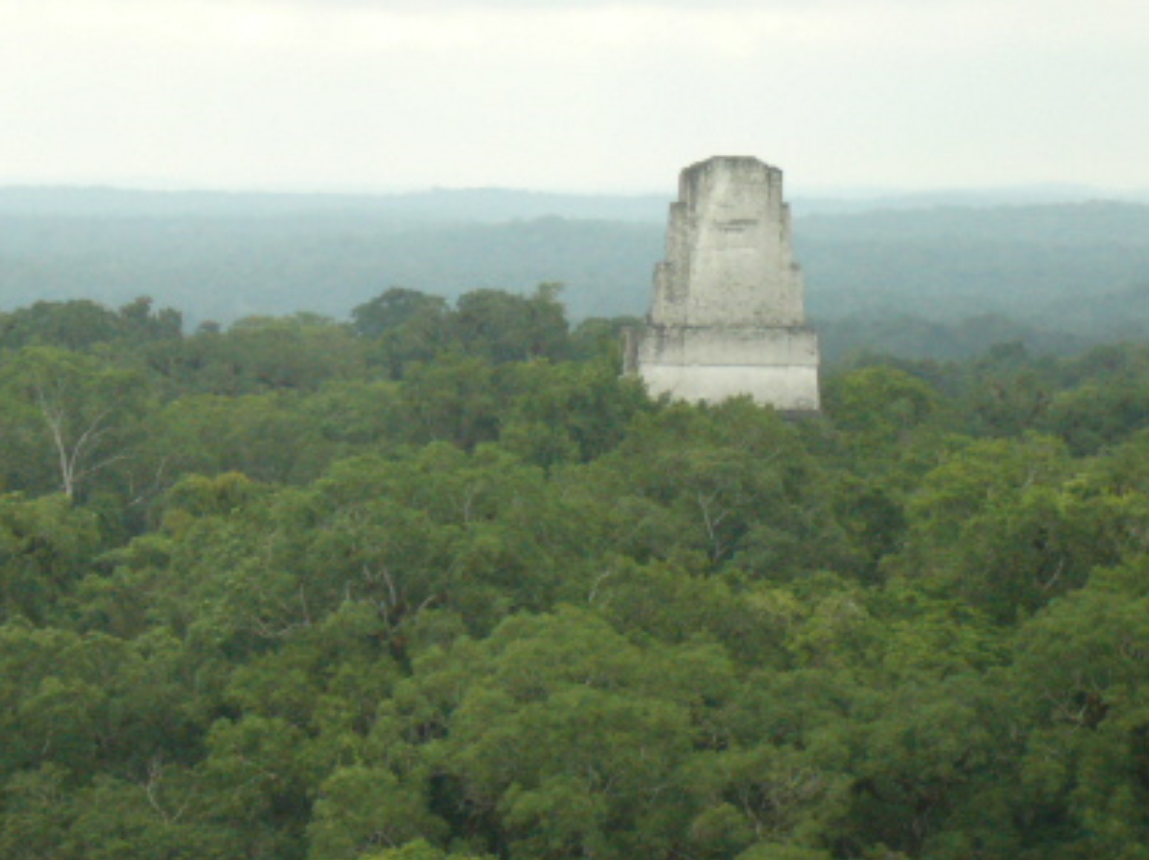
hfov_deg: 12.2
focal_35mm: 161
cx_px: 251
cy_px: 410
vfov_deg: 9.2
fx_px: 5341
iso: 200
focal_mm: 16.6
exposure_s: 1/400
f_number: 4.8
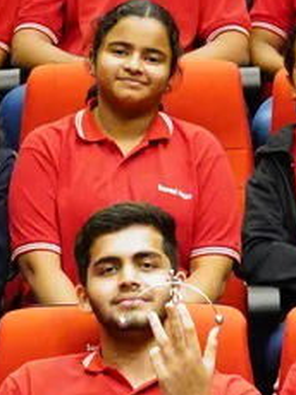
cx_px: 200
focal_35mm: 261
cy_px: 309
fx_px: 2981
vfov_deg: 7.6
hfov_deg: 5.7
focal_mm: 35
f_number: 4.5
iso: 5000
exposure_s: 1/60
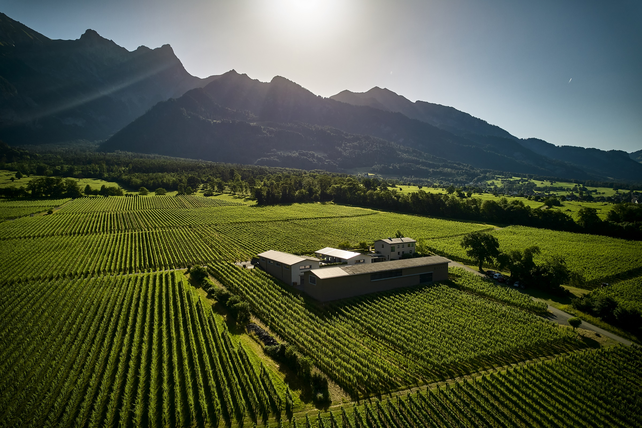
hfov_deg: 78.6
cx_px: 321
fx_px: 392
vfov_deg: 57.2
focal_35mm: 22
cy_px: 214
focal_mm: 8.38
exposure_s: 1/180
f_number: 2.8
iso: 100
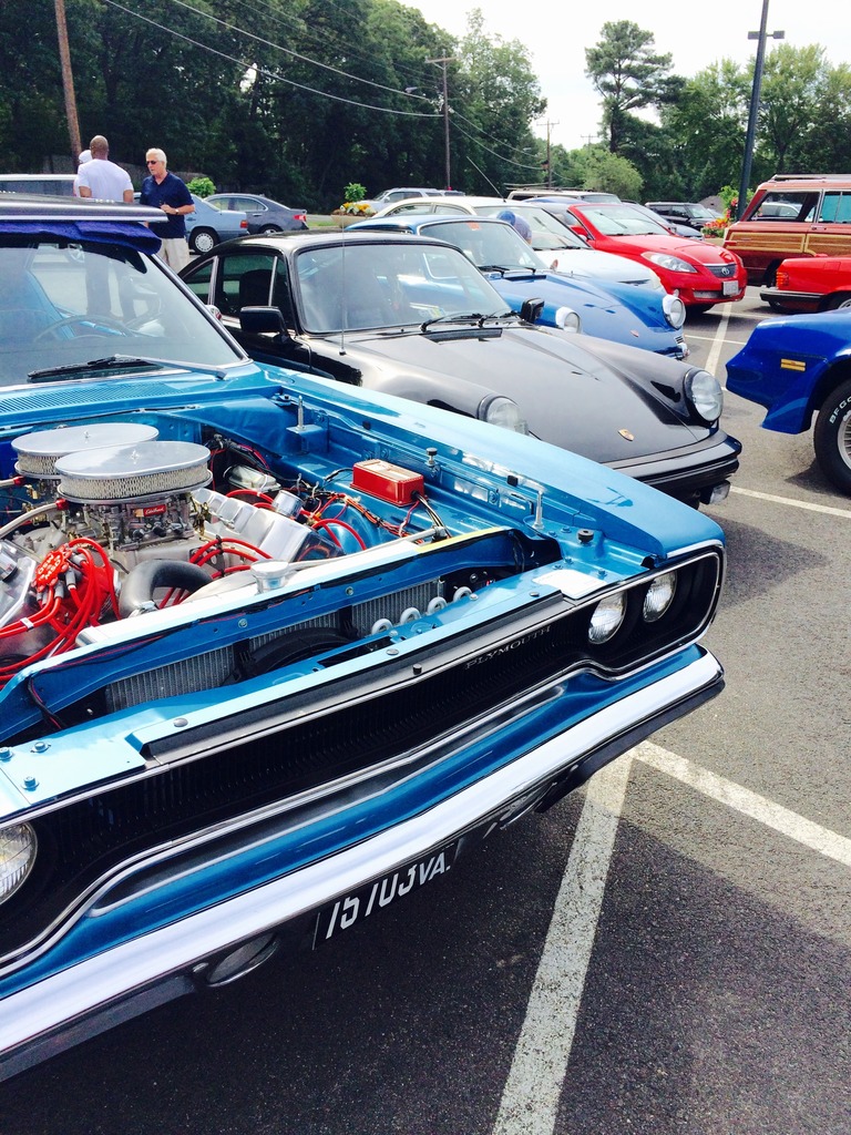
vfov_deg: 61.7
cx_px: 426
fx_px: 951
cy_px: 568
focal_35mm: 29
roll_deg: +0.0
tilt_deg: -18.8
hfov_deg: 48.2
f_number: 2.2
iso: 32
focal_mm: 4.15
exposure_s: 1/1709
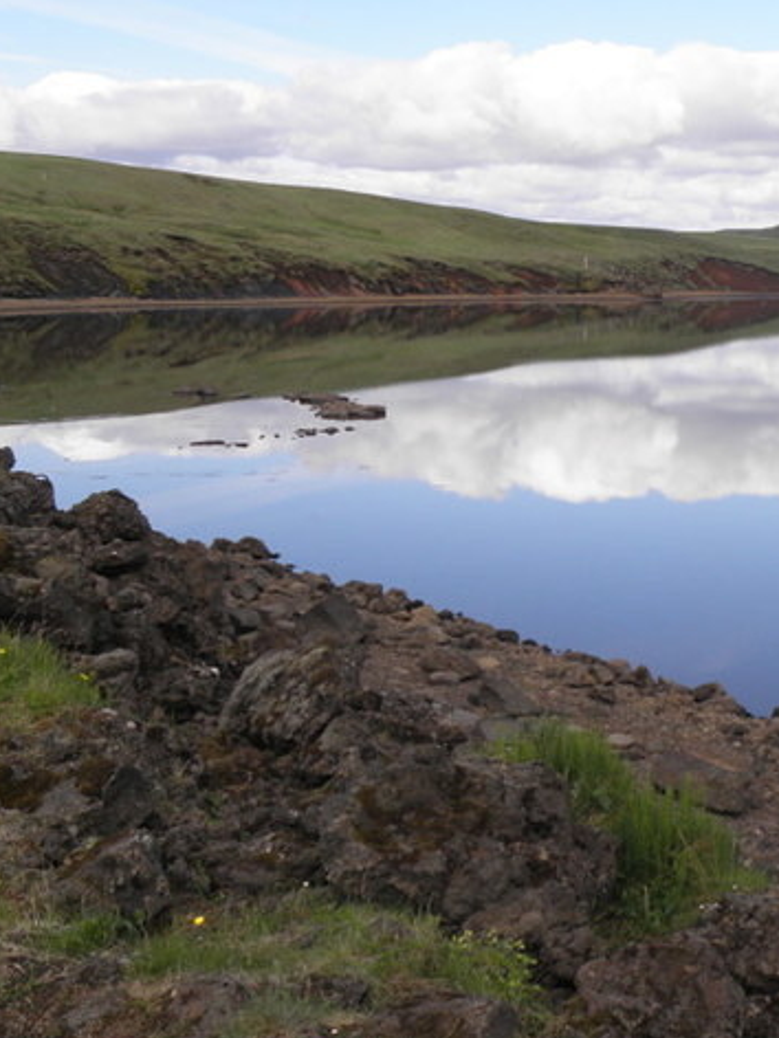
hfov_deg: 25.3
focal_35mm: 57
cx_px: 592
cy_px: 526
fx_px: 1710
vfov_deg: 33.8
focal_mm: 7.59
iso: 100
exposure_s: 1/640
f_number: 4
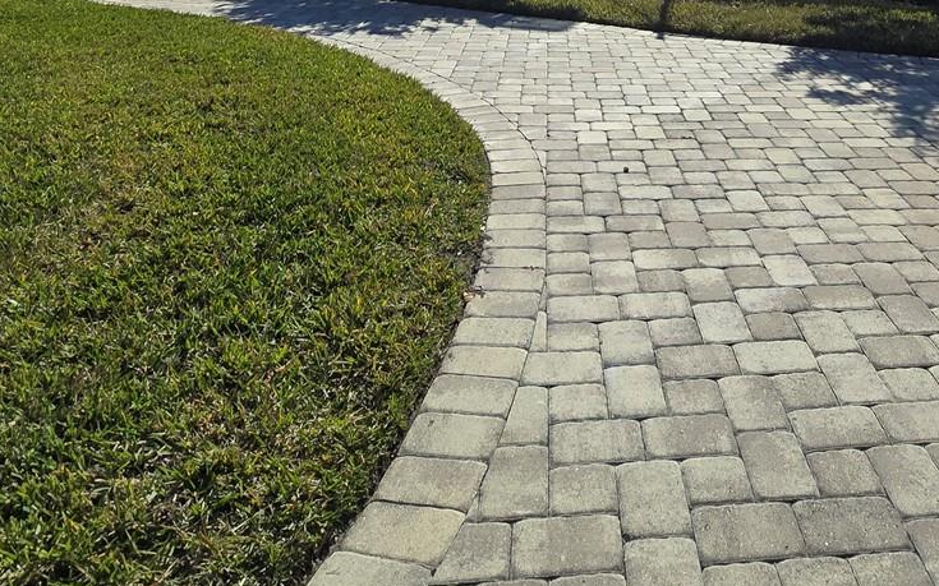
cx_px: 663
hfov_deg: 60.6
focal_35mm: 30
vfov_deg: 32.0
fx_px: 768
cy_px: -174
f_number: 2.2
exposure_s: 1/4142
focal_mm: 2.2
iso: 50
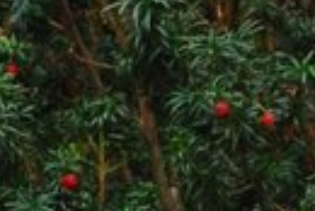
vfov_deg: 1.3
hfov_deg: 1.9
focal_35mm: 1065
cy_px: 434
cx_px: -327
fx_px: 9329
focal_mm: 90
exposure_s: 1/2.5
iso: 320
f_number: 18
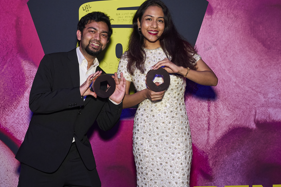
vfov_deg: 27.2
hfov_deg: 39.8
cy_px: 81
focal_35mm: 50
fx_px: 387
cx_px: 125
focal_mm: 27
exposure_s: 1/60
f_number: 6.3
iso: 1000
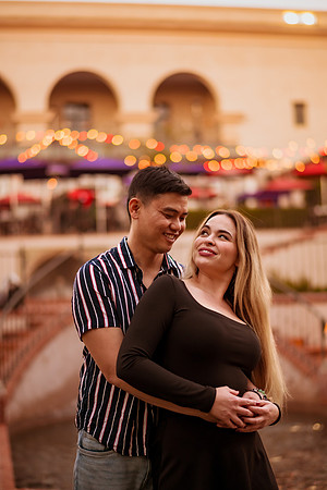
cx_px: 164
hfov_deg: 23.4
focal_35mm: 58
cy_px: 245
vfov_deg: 34.5
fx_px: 790
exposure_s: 1/500
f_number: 1.4
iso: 1250
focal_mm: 58
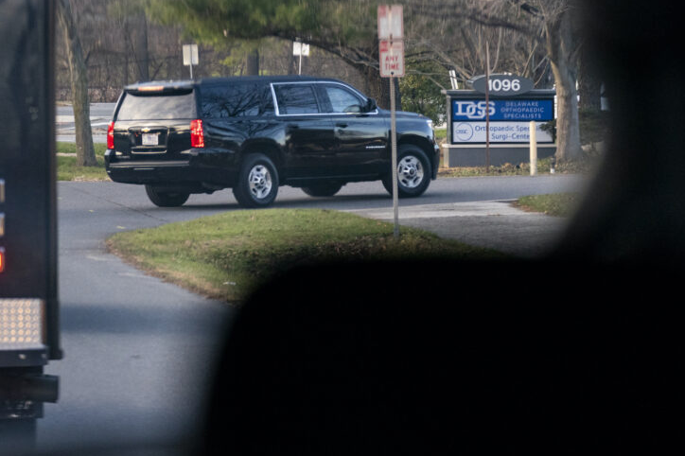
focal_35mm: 256
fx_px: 4869
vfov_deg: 5.4
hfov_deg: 8.0
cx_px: 227
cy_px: 147
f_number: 5.6
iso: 8000
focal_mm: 181
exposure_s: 1/800
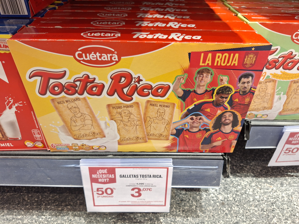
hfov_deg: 73.9
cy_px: 112
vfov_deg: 58.9
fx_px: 199
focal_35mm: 23
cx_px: 150
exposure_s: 1/50
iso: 125
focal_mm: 5.54
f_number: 1.8
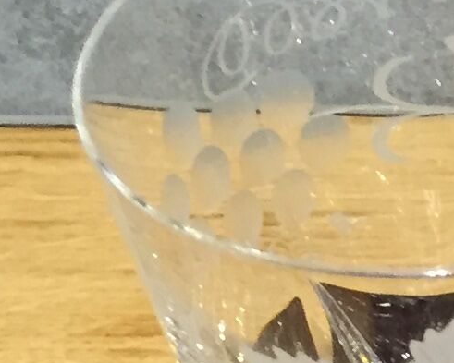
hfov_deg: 8.8
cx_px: 1255
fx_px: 2527
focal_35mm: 188
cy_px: 767
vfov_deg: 7.8
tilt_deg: -46.4
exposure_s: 1/33
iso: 160
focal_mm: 4.15
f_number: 2.2
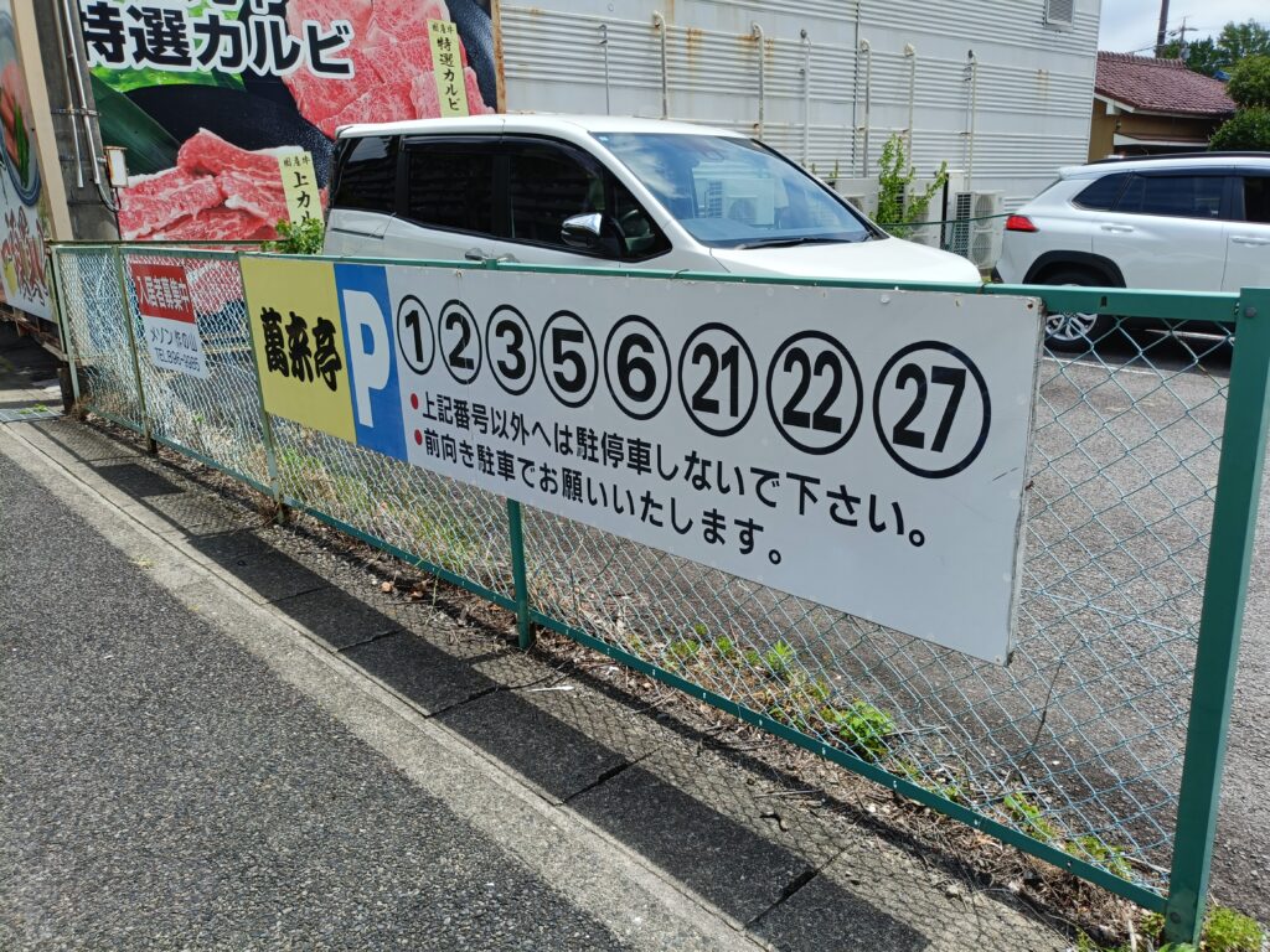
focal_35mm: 25
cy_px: 476
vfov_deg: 54.9
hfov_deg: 69.4
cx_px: 635
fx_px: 917
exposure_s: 1/739
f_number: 1.7
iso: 50
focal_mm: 4.7
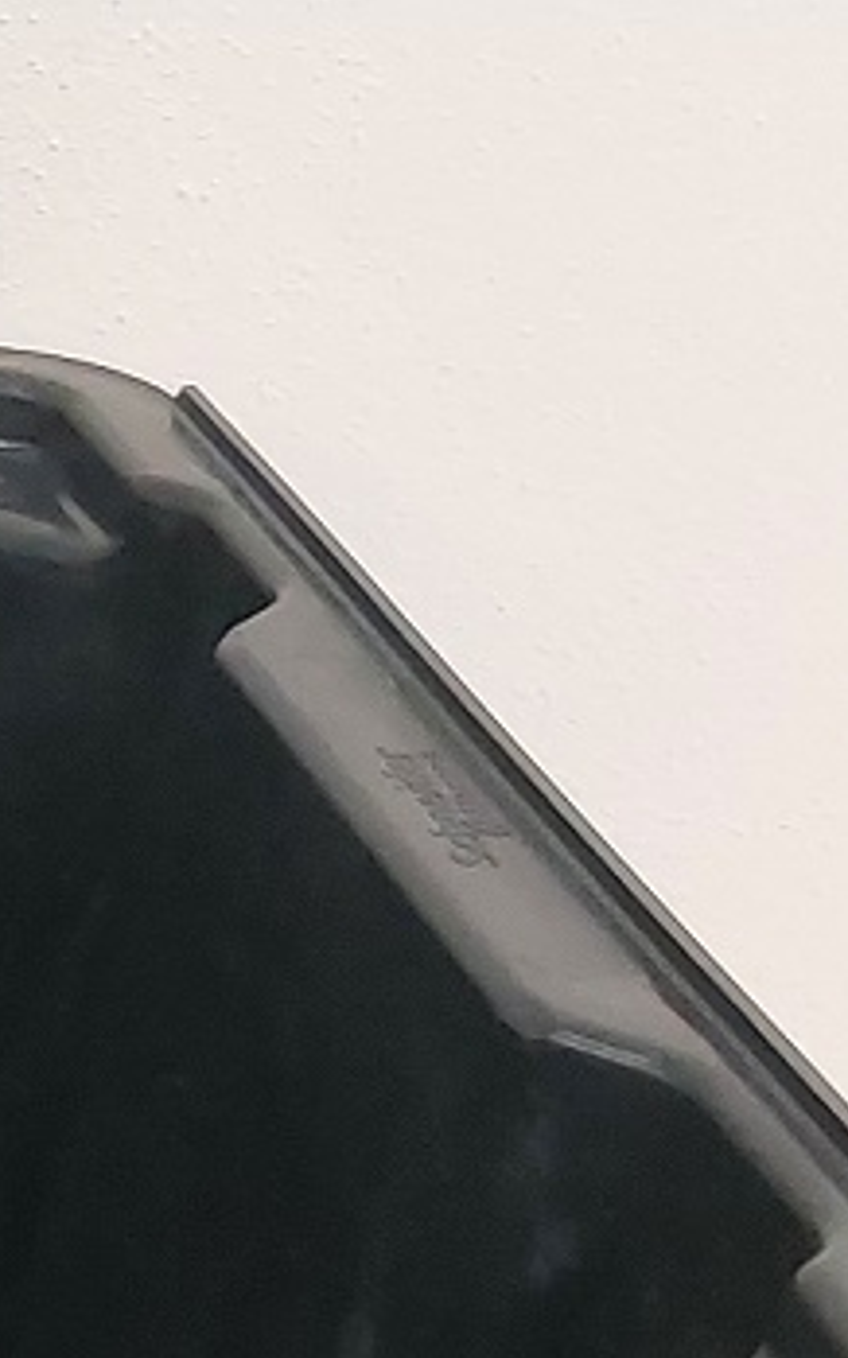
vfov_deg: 16.9
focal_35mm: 118
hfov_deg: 9.2
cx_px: -1554
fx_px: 4365
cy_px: 1611
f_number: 1.8
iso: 320
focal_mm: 5.23
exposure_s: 1/100
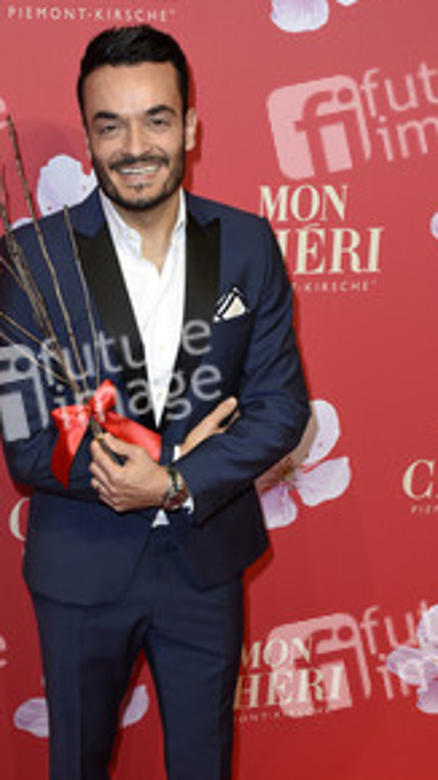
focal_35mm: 65
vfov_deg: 32.1
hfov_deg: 18.5
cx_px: 161
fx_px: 1343
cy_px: 519
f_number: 6.3
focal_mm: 30
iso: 640
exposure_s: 1/125
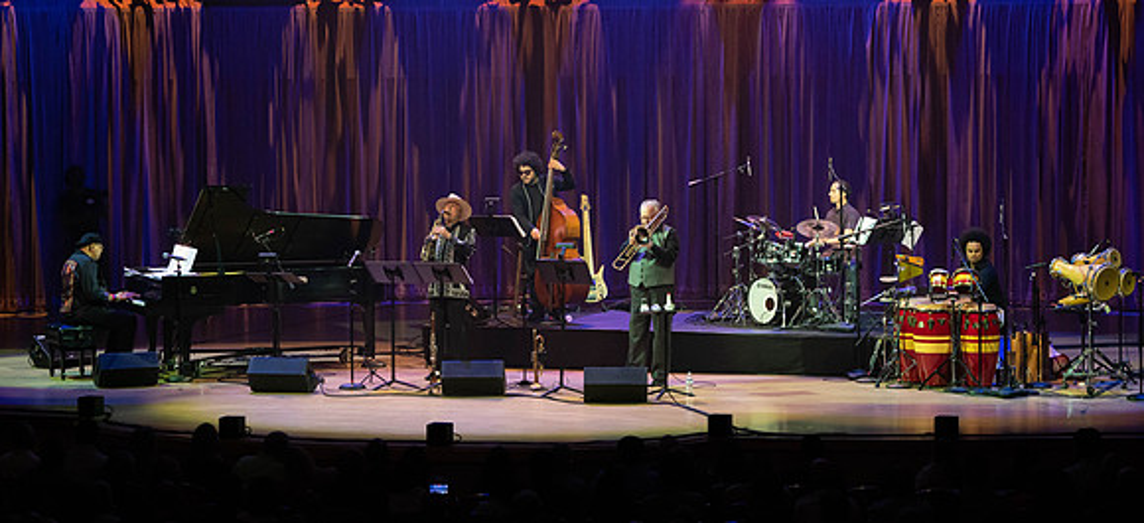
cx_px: 572
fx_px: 3181
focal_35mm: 109
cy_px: 142
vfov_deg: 9.4
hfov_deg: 20.4
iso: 3200
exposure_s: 1/250
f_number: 5.6
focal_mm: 100
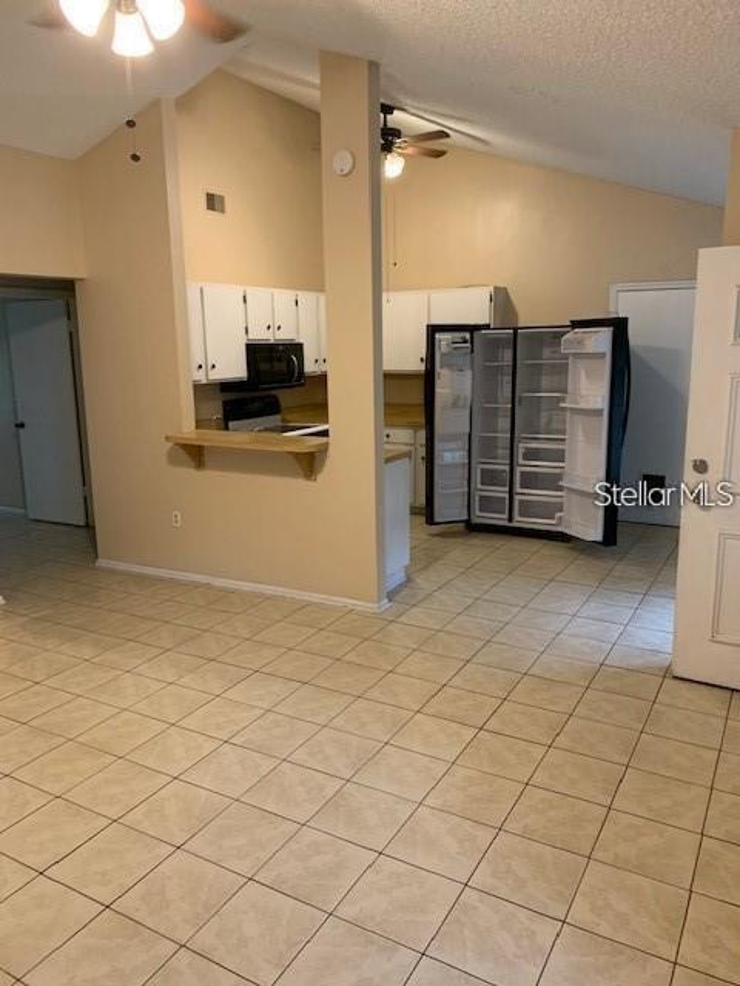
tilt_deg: -10.4
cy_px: 493
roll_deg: +1.3
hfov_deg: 53.1
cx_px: 370
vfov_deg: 67.3
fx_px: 741
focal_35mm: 26
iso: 250
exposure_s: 1/60
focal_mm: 4.25
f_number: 1.8
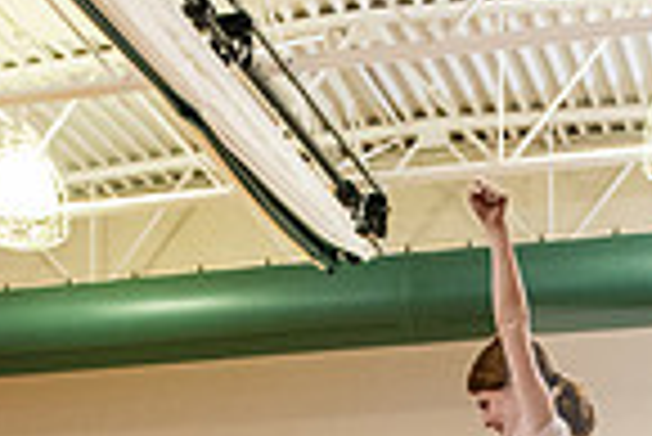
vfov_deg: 11.5
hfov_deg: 18.9
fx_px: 1958
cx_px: 369
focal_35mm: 108
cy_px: 852
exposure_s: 1/200
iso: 3200
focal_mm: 27
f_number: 4
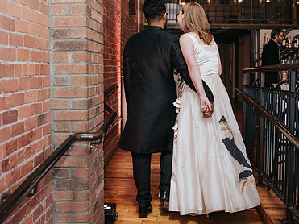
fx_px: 527
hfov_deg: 31.7
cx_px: 157
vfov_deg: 24.0
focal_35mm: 61
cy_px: 112
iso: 800
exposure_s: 1/200
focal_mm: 35
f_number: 3.2
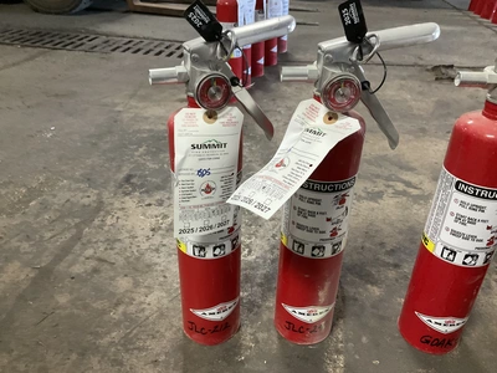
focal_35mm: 29
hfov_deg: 61.7
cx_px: 248
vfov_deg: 48.2
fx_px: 416
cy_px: 186
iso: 200
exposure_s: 1/60
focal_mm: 3
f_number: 1.8
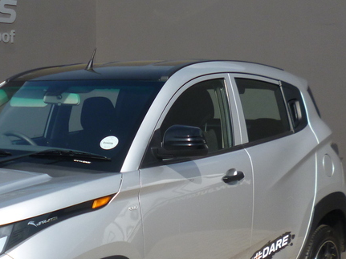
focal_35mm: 76
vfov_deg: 19.2
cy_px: 213
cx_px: 67
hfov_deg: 25.2
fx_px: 759
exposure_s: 1/125
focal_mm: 5.7
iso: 100
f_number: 10
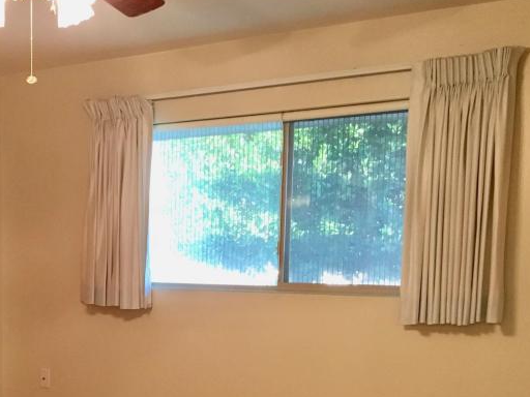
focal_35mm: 58
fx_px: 888
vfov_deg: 24.6
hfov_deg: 31.6
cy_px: 350
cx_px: 46
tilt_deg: -9.6
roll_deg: +0.0
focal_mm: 4.15
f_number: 2.2
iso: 160
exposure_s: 1/30
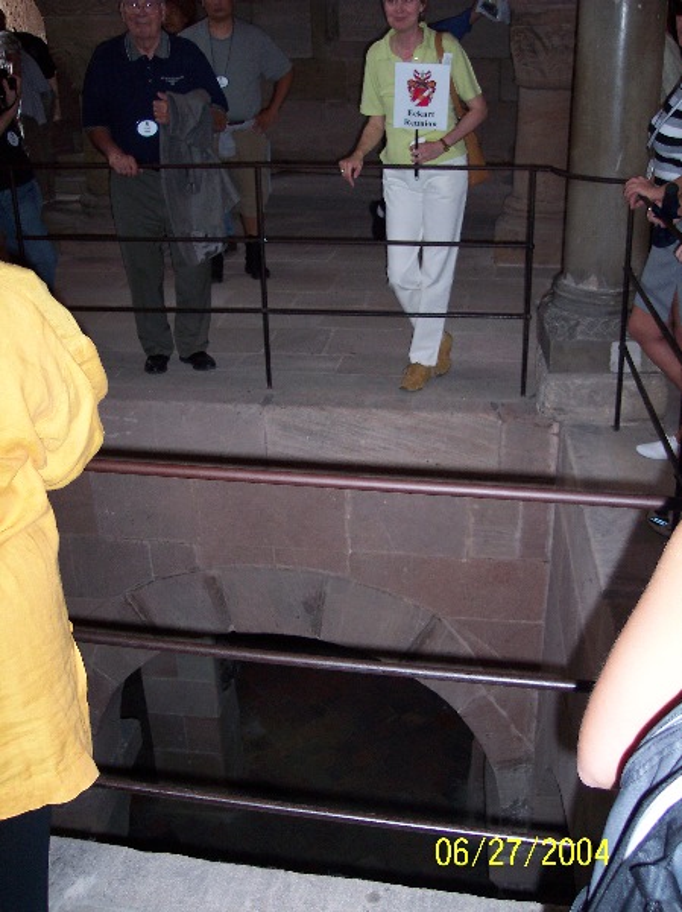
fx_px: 1000
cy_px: 456
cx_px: 341
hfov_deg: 37.7
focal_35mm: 38
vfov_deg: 49.0
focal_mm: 8
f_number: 2.8
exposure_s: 1/30
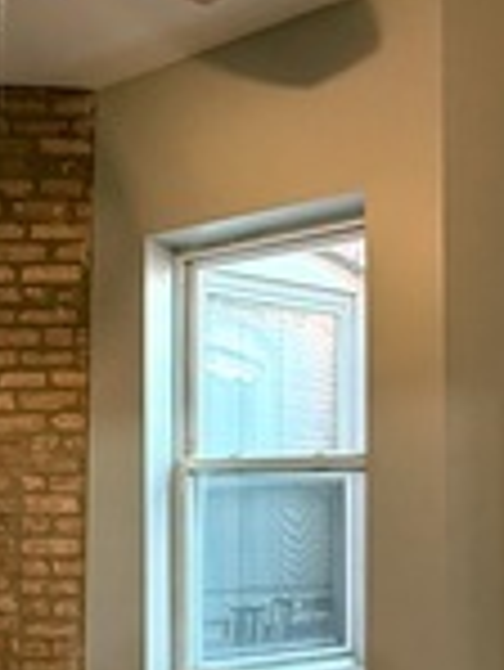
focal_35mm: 45
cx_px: 248
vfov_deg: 41.3
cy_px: 468
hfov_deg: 32.2
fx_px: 872
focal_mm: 2.22
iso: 400
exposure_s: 1/60
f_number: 2.2
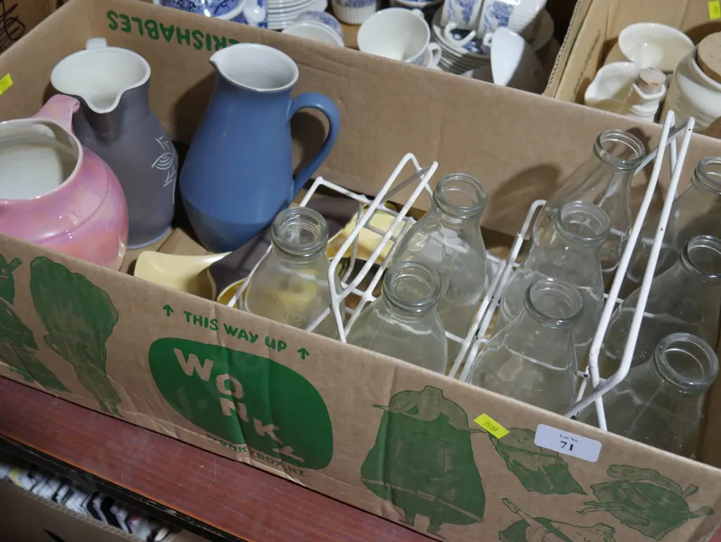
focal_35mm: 42
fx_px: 875
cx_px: 360
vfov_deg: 34.4
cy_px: 271
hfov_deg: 44.8
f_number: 4.6
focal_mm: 21
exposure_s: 1/60
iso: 500
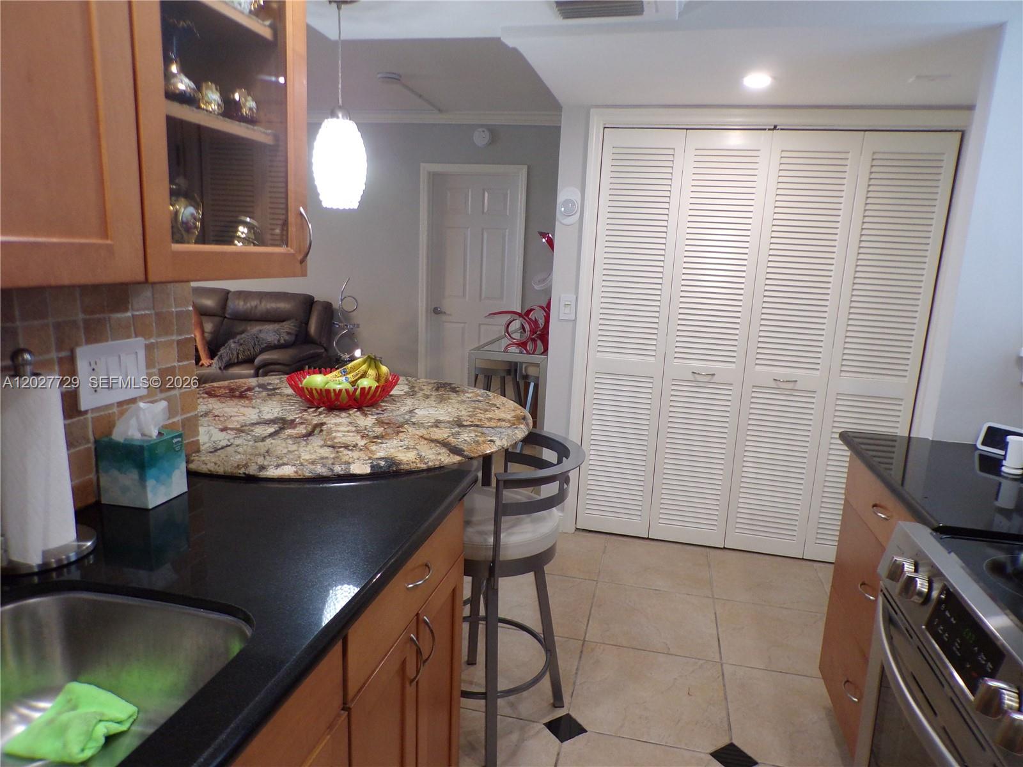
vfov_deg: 56.8
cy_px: 384
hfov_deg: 71.6
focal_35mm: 24
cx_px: 512
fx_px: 709
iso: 177
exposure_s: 1/34
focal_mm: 4.3
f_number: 3
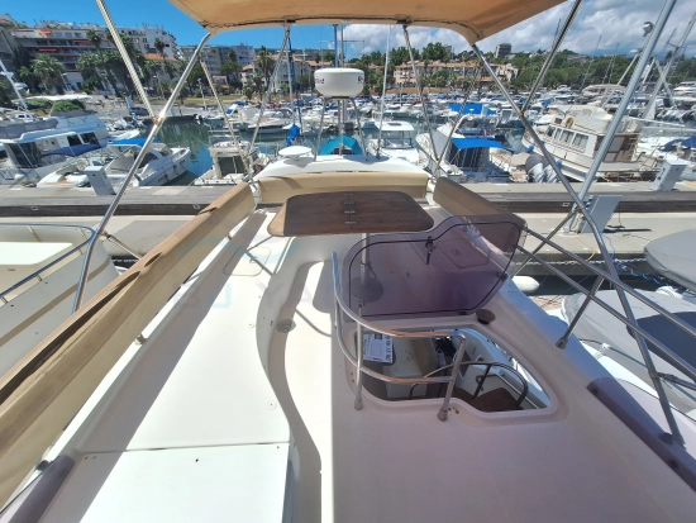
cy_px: 262
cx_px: 348
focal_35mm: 13
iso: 40
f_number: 2.2
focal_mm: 1.74
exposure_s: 1/3663
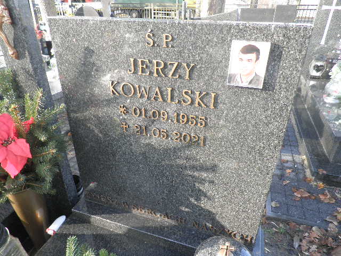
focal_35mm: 24
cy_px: 128
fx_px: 236
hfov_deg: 71.6
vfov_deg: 56.8
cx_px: 170
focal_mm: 4.3
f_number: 3.3
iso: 64
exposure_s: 1/50
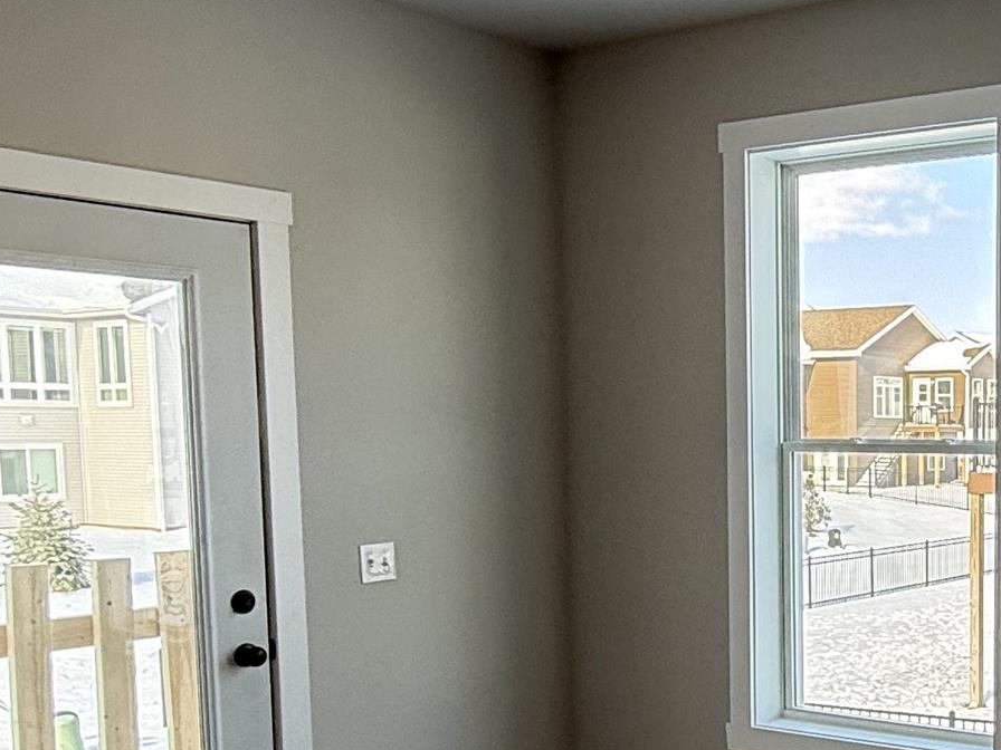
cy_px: 564
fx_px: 1388
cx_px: 983
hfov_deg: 36.0
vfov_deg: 29.8
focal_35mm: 48
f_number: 2.2
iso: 64
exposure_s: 1/152
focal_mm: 2.22
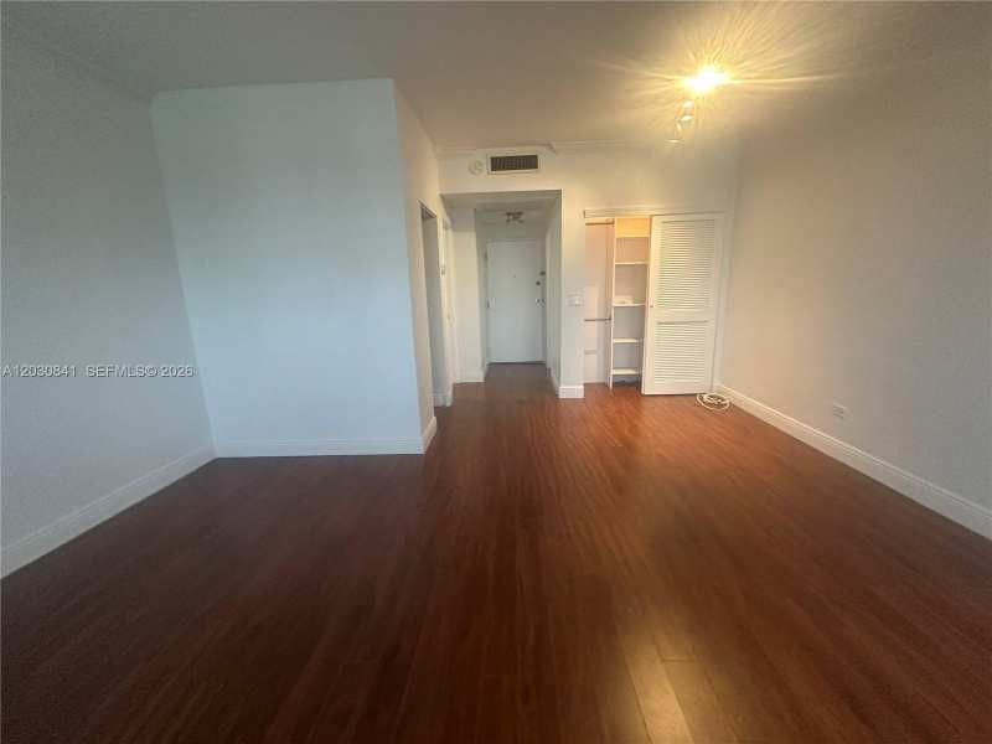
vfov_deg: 85.7
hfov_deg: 102.1
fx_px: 401
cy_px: 372
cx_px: 496
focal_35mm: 14
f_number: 2.2
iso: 250
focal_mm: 2.22
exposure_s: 1/60
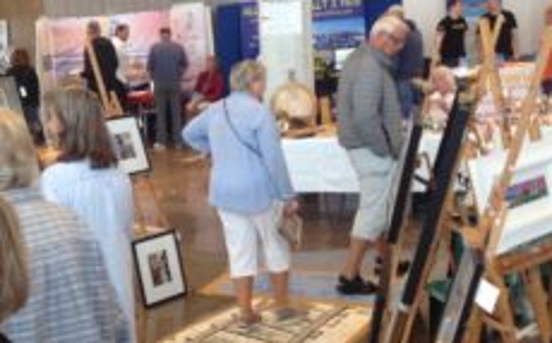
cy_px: 162
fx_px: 961
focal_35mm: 64
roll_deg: +2.1
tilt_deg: -9.4
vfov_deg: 20.2
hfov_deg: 30.9
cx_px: 82
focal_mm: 4.12
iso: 64
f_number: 2.4
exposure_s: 1/20
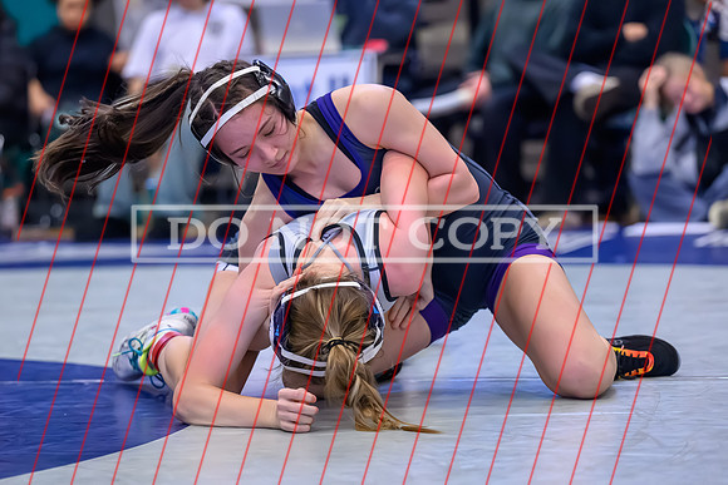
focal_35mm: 142
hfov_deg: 14.5
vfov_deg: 9.7
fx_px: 2870
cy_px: 296
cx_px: 353
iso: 8000
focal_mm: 115
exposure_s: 1/640
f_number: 2.8
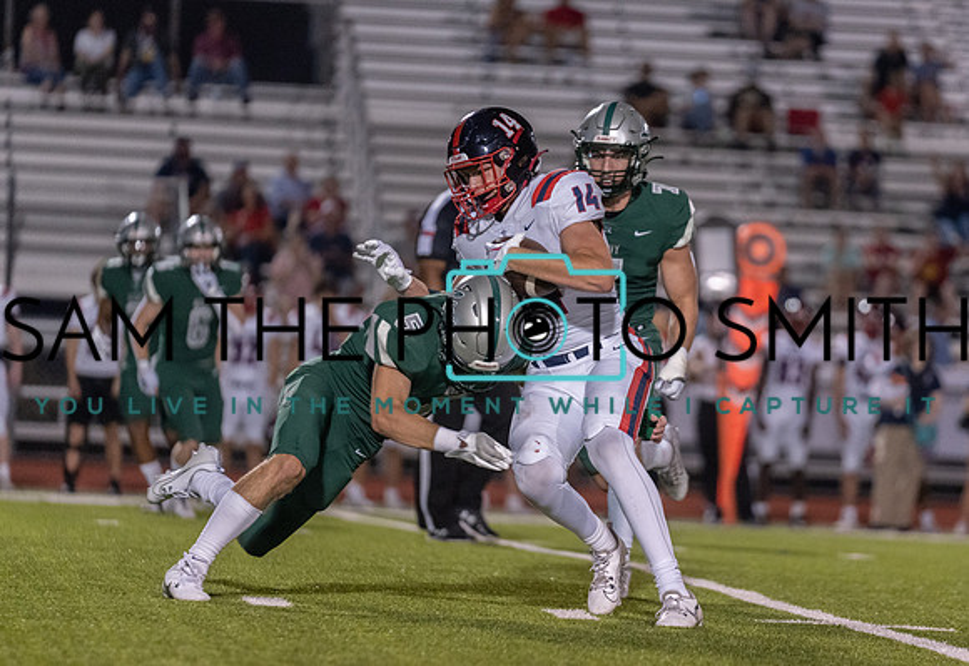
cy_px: 355
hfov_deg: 8.0
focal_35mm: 254
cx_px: 588
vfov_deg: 5.5
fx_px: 6898
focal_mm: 200
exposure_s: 1/1250
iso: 5000
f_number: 2.8
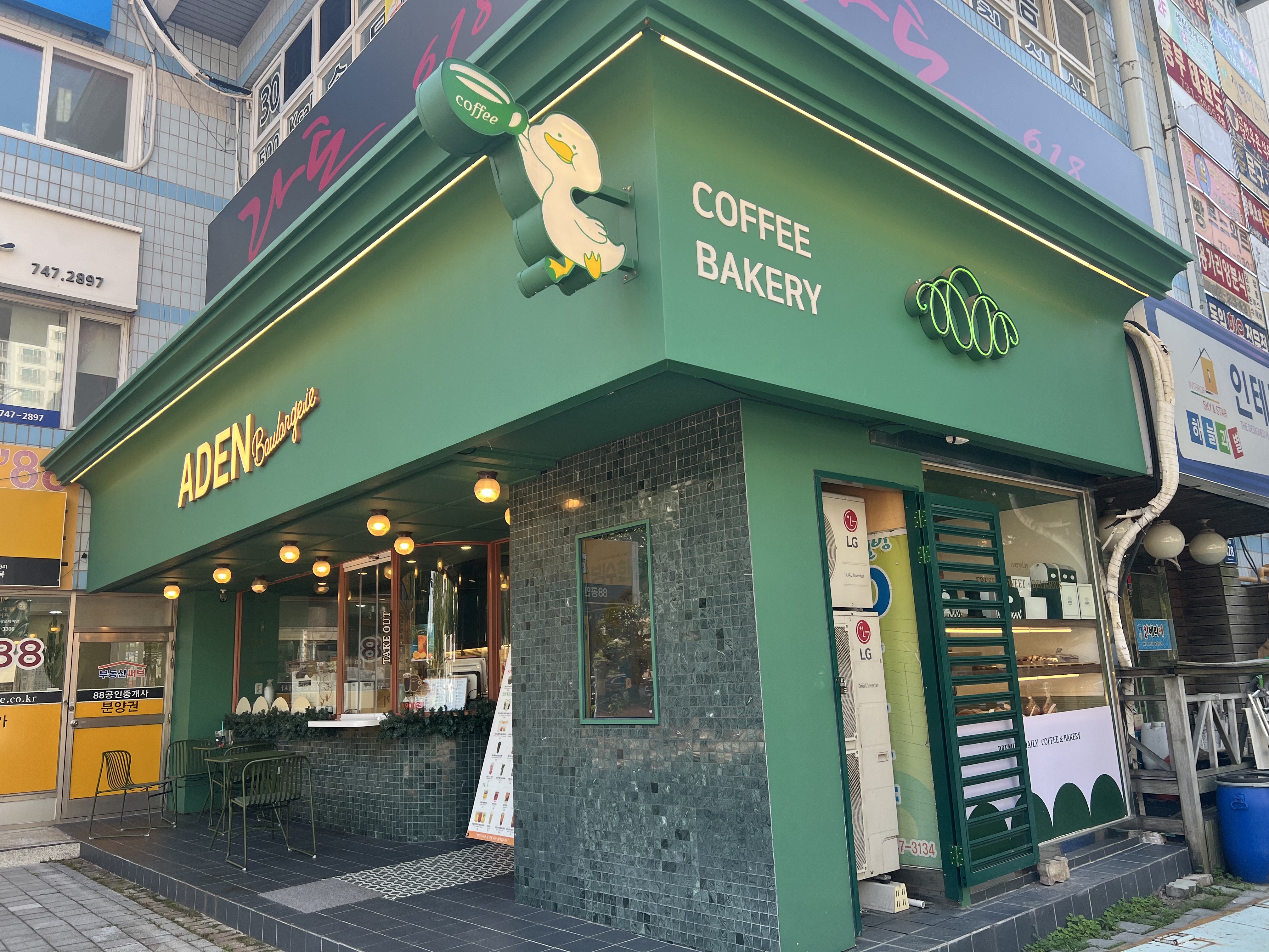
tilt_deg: +11.2
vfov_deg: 53.1
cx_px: 634
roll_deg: +3.0
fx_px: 953
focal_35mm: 26
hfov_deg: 67.3
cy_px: 476
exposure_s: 1/434
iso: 50
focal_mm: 5.7
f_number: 1.5
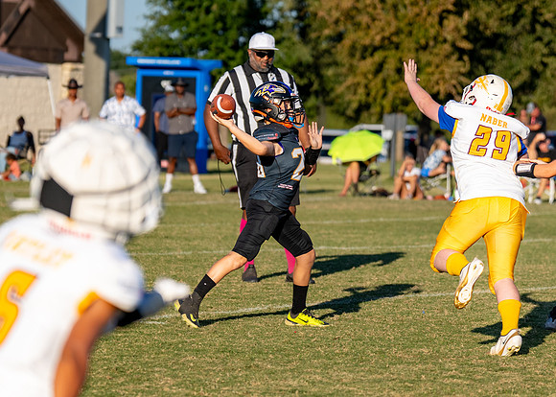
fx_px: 3662
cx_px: 268
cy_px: 187
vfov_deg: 6.2
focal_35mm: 232
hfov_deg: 8.7
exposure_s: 1/3200
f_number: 2.8
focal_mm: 111
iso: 160
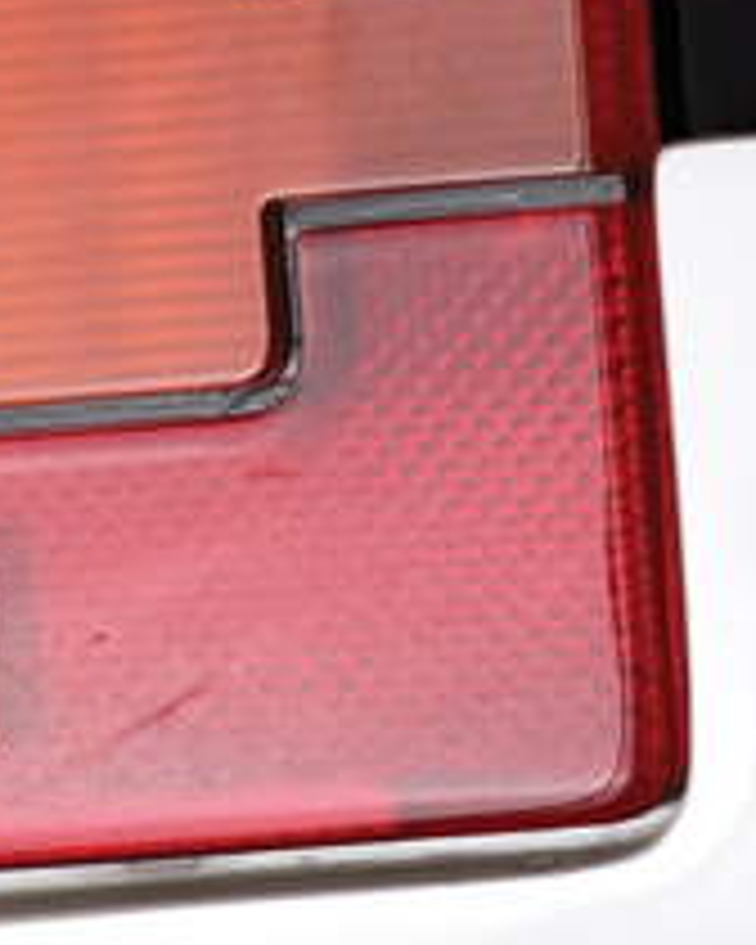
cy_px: 621
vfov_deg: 3.9
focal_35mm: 496
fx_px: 13872
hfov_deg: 3.1
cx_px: -850
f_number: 16
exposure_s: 1/80
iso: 100
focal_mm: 58
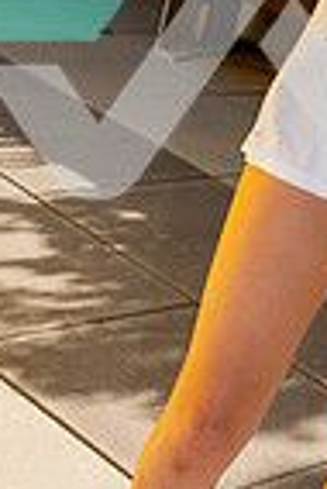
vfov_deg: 16.5
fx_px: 1590
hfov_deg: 11.4
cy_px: -148
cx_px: 441
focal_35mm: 117
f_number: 5.6
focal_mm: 37
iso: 100
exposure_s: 1/640
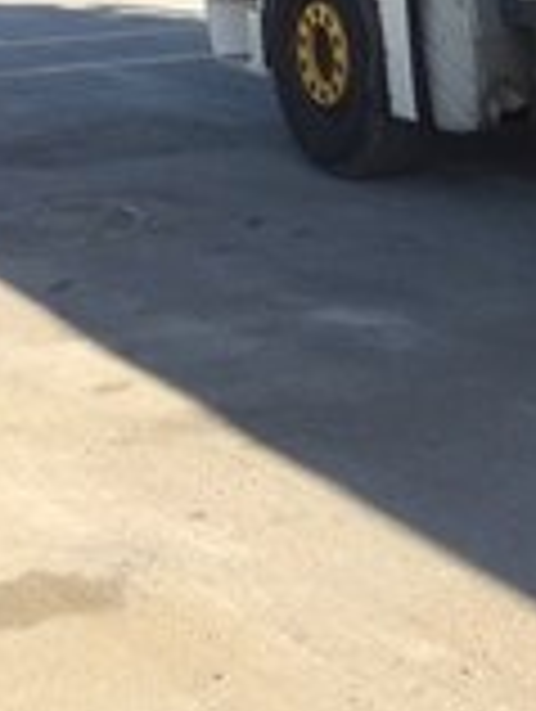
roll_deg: +0.8
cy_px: -117
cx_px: 707
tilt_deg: -6.5
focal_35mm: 91
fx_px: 1874
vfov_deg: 20.3
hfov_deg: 15.5
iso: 32
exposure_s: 1/820
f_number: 2.2
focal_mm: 4.15
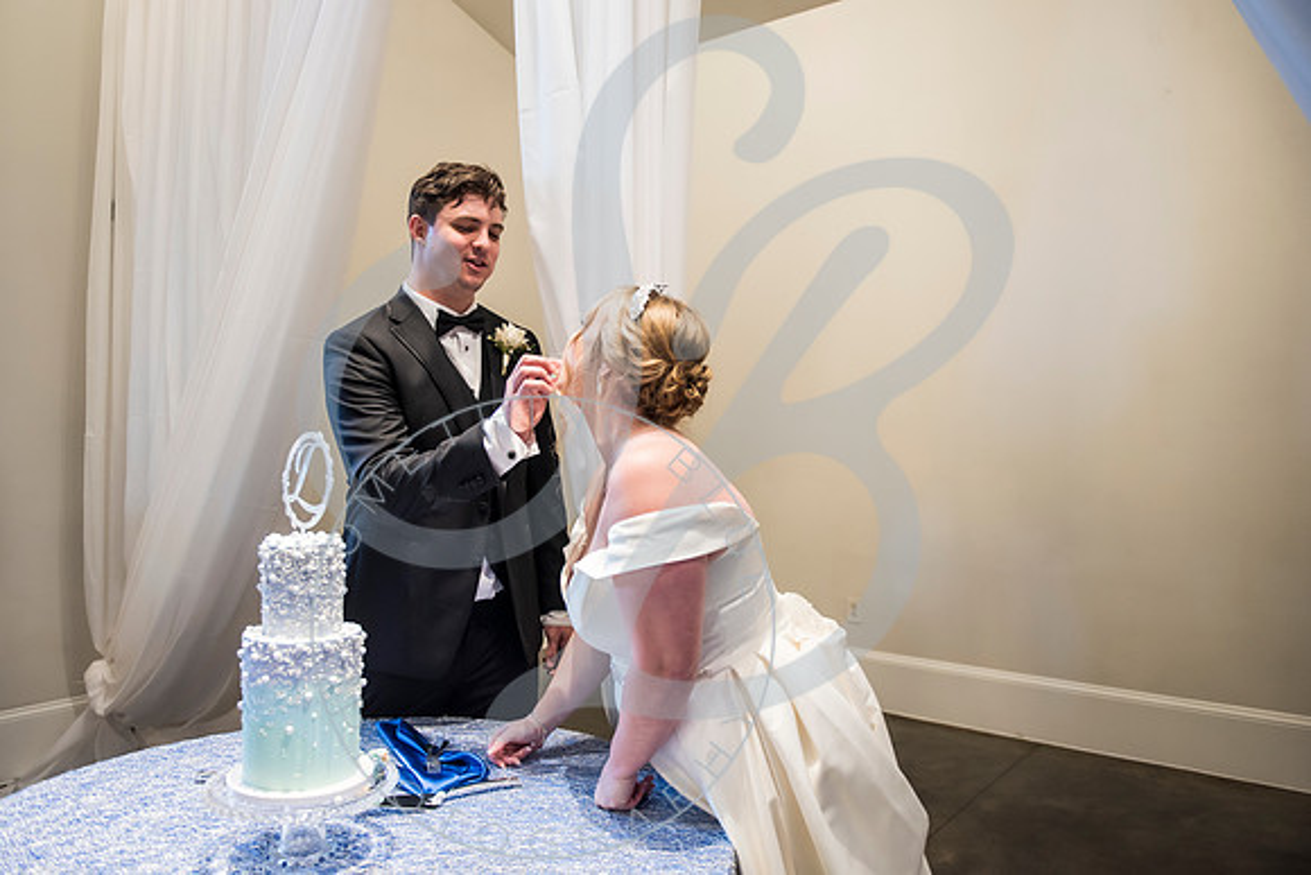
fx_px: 995
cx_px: 623
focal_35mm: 27
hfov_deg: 66.7
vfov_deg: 47.5
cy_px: 438
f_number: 2.8
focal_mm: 26
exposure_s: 1/125
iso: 800
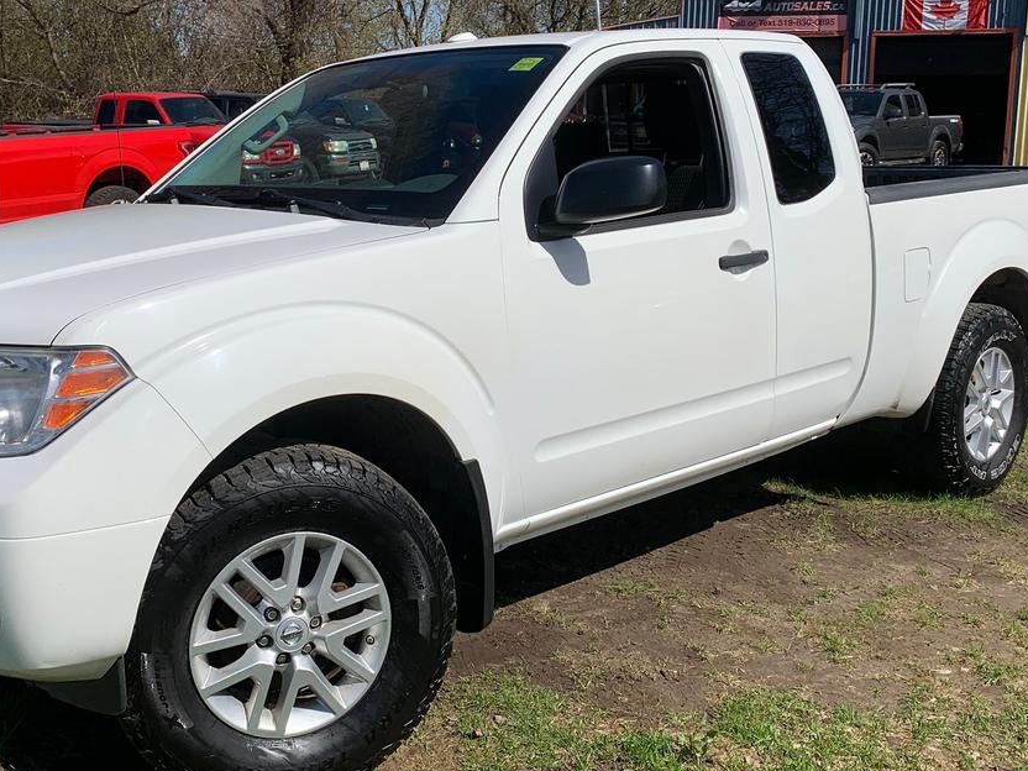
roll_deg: +0.2
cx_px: 411
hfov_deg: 46.5
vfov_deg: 35.8
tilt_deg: -14.3
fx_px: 1188
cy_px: 294
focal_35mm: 40
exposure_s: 1/4673
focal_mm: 4.25
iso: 25
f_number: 1.8
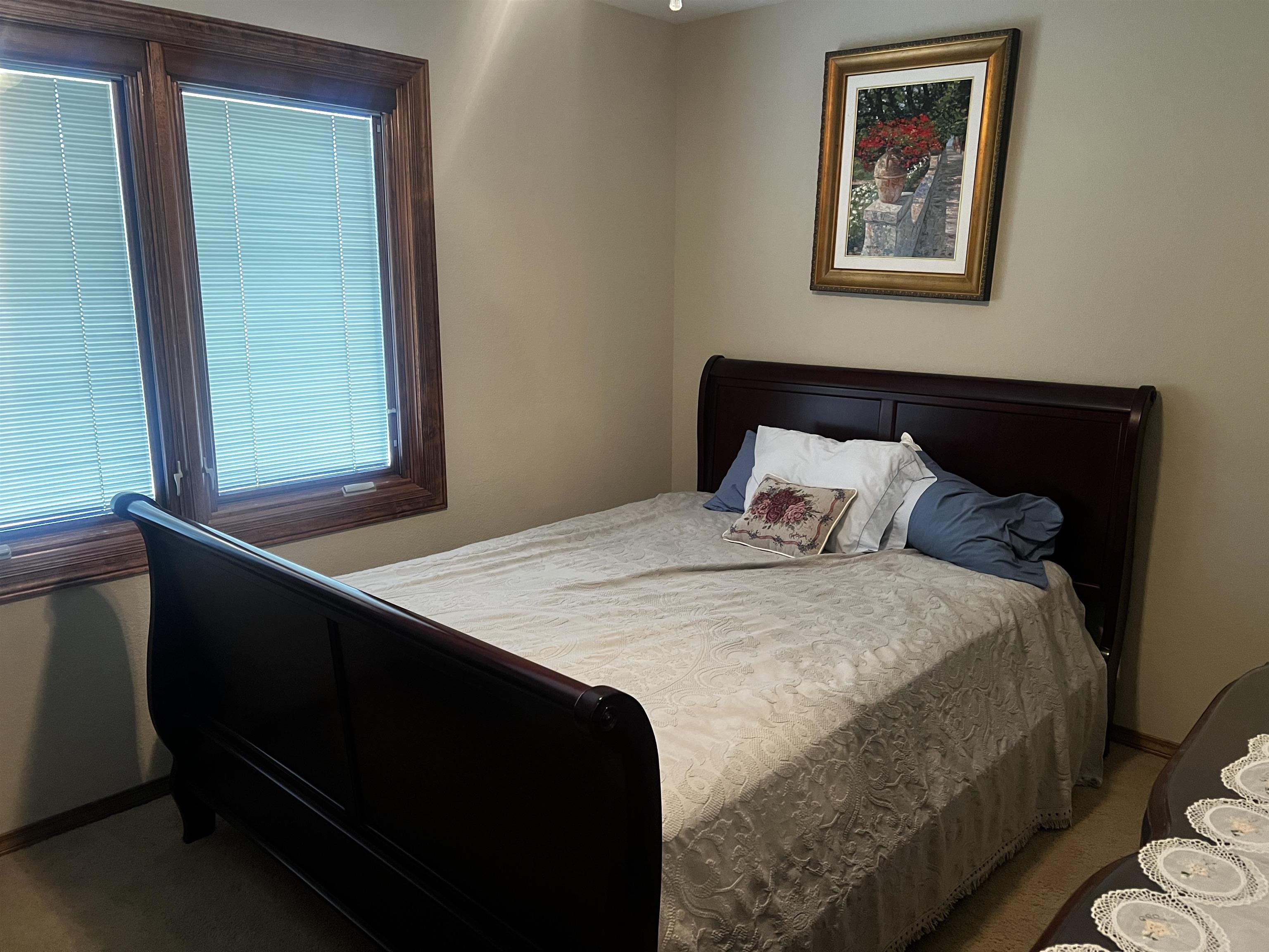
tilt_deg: -13.8
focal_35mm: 26
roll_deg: -0.7
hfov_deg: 67.3
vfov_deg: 53.1
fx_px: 953
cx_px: 634
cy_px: 476
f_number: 1.5
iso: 500
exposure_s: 1/60
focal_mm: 5.7
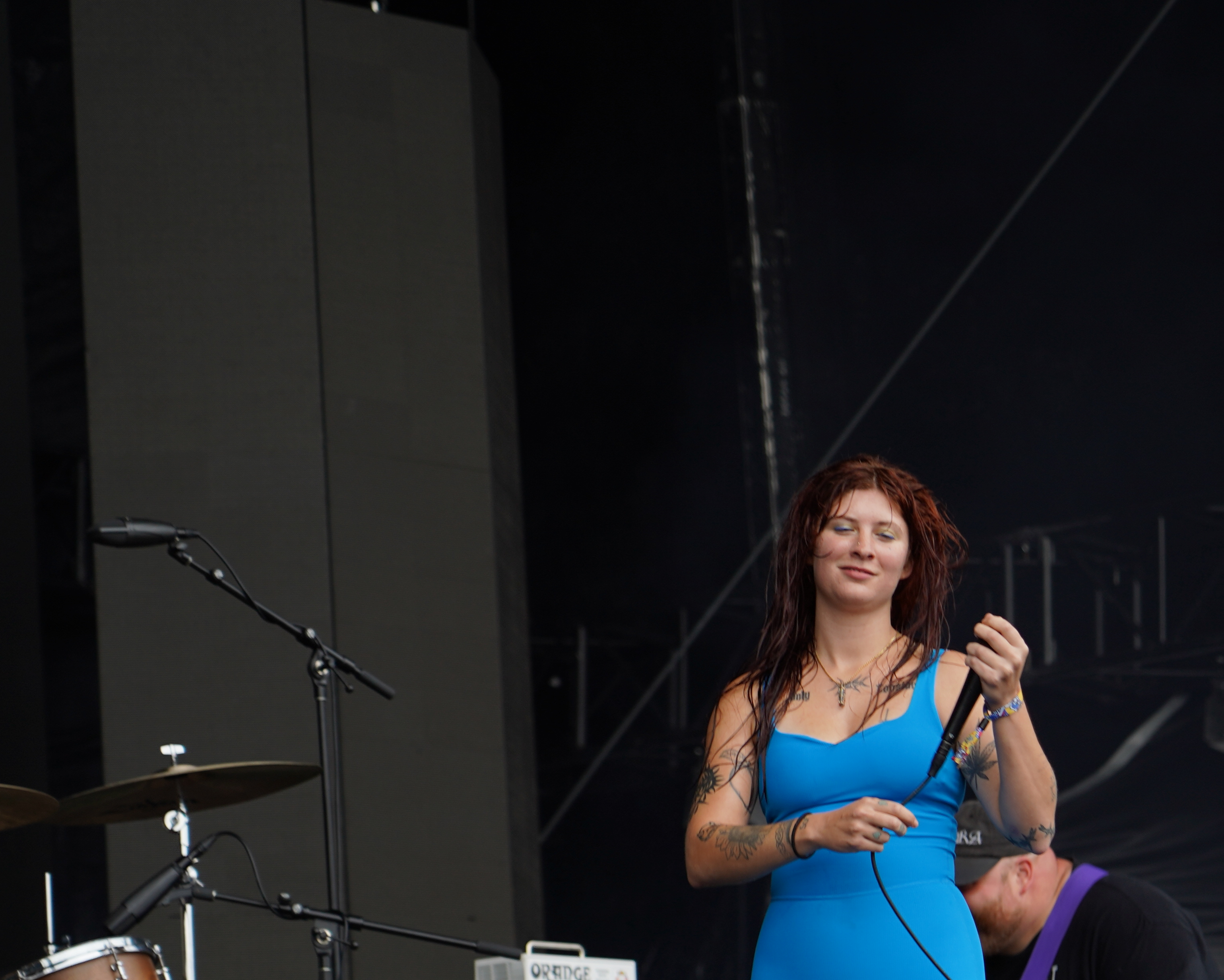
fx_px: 6956
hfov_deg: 10.0
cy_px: 755
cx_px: 856
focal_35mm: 192
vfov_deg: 8.0
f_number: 4.5
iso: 100
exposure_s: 1/160
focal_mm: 105
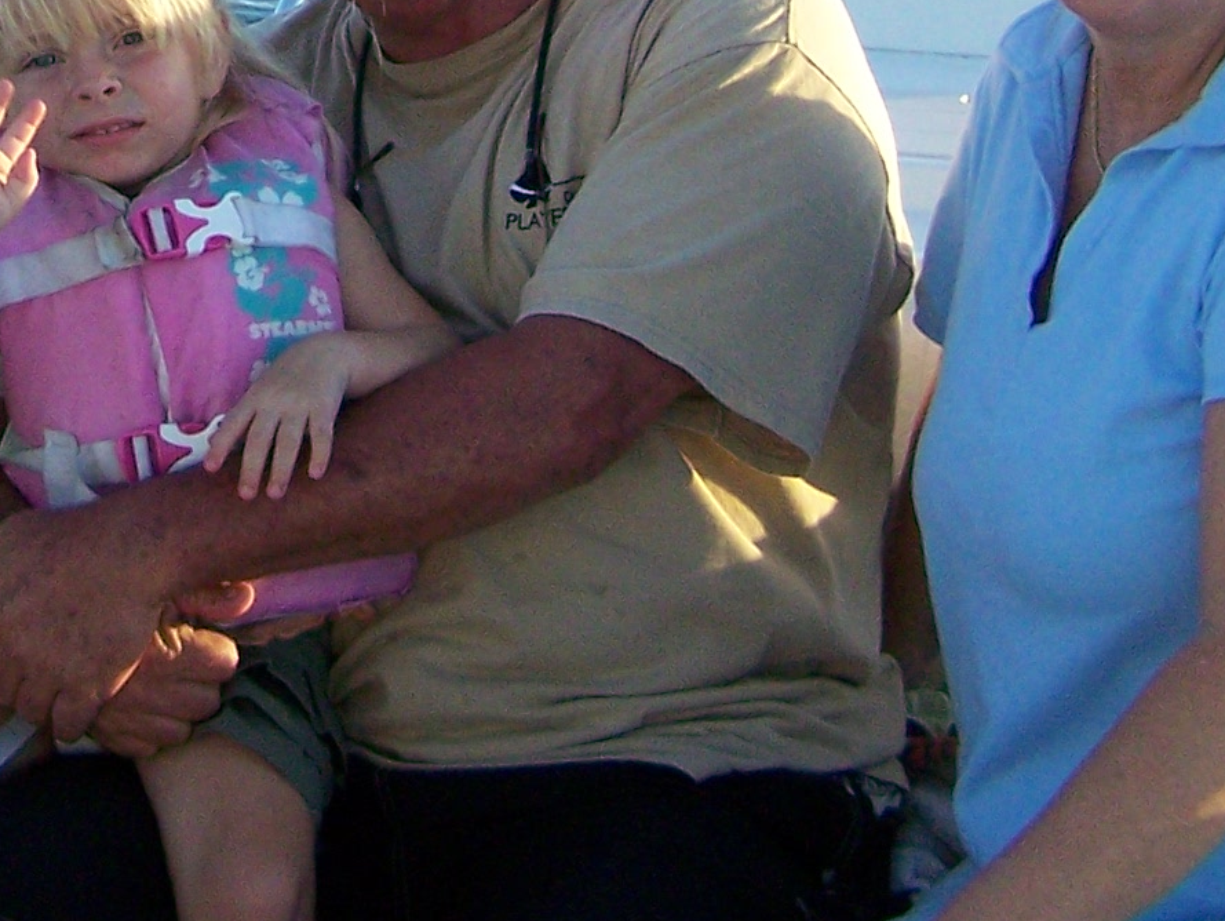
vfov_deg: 11.8
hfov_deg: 16.0
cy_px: -403
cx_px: 11
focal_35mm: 121
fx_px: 4285
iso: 160
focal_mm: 6.3
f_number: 2.8
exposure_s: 1/500
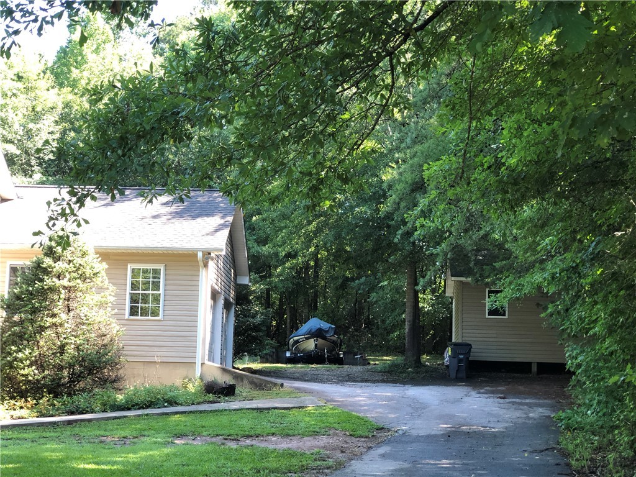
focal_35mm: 57
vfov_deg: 25.7
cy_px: 238
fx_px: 1047
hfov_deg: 33.8
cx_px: 318
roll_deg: -0.6
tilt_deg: +8.3
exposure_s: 1/120
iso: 100
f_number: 2.8
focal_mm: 6.6
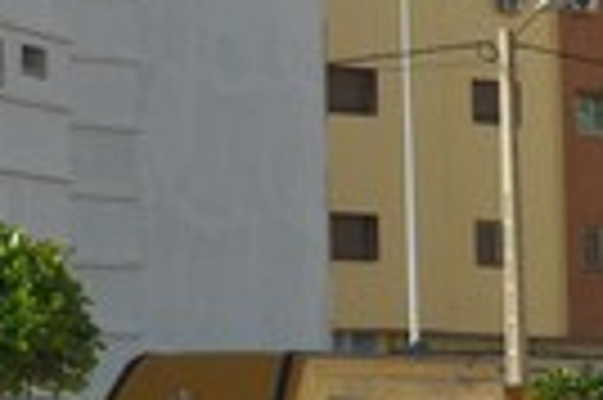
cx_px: -356
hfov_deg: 9.0
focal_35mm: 222
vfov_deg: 6.2
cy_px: 101
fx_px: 3720
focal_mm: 31
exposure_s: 1/400
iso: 200
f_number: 10
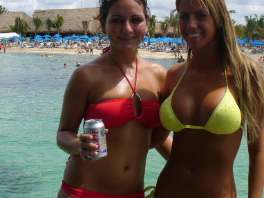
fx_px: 473
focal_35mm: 62
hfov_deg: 31.1
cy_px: 67
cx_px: 160
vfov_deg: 23.5
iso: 80
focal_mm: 6.1
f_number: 5.6
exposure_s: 1/500
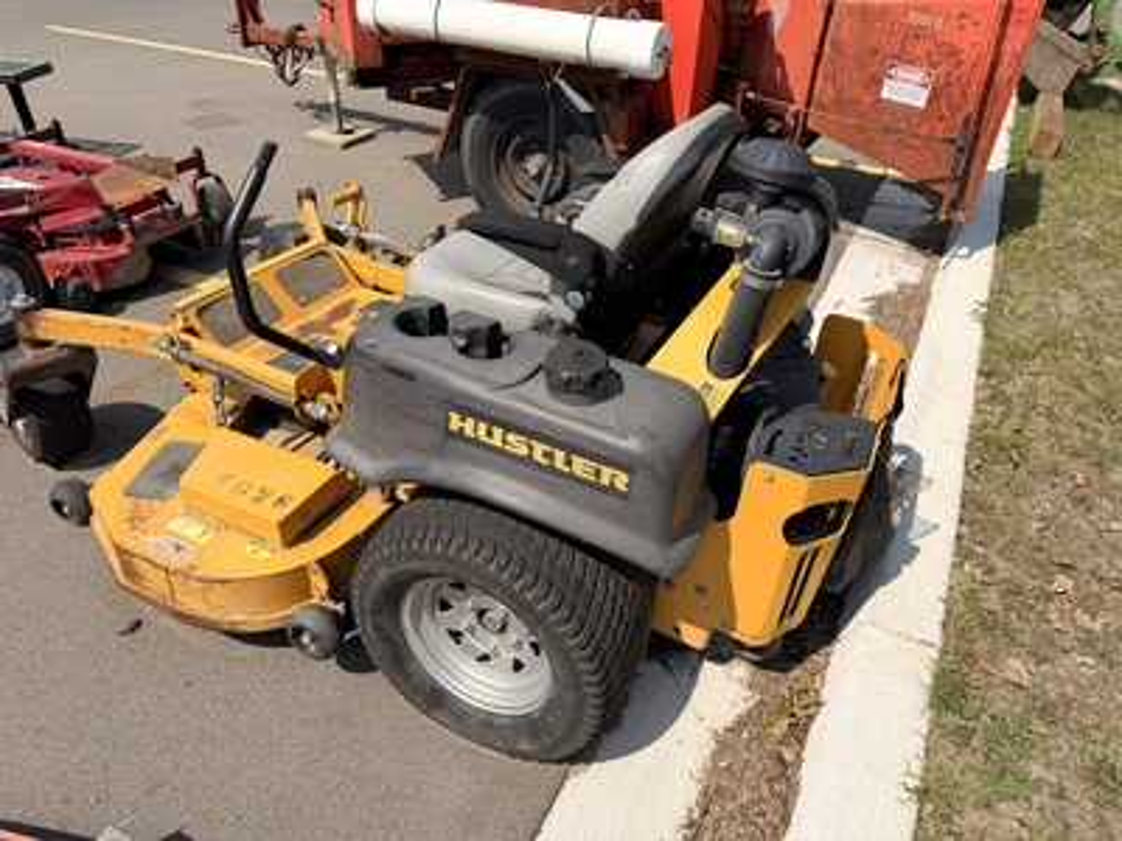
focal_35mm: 24
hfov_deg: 71.6
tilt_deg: -26.2
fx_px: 778
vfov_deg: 56.8
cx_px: 561
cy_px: 420
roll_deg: -7.0
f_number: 1.78
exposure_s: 1/4673
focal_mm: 6.76
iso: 80
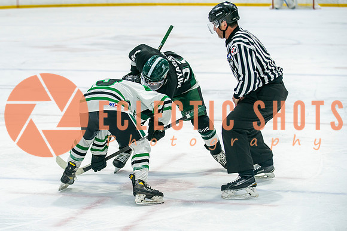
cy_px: 107
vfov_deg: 11.4
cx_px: 128
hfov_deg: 17.0
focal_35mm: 120
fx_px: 1158
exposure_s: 1/640
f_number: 3.2
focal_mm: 90
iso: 640
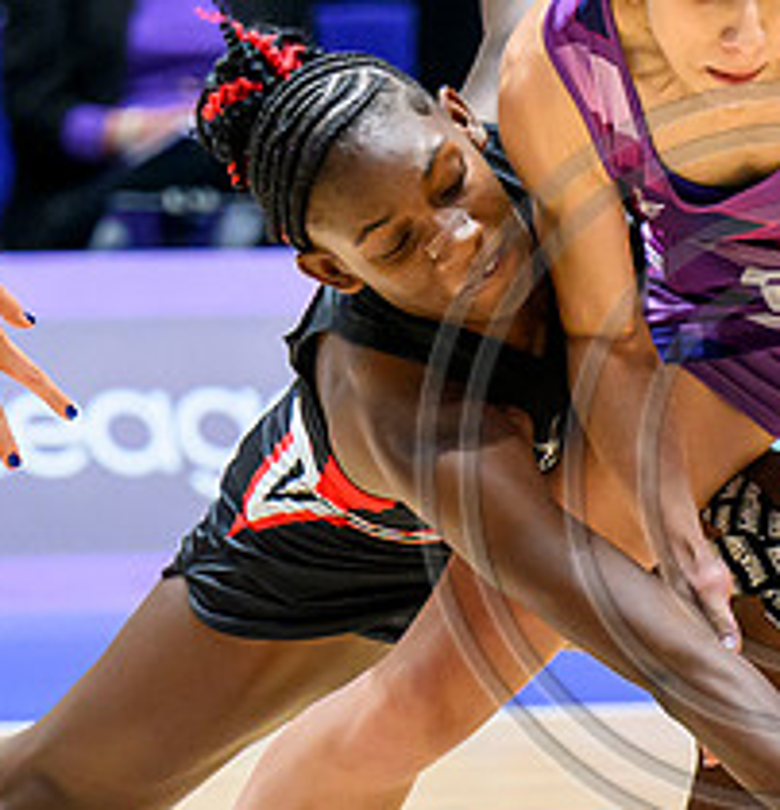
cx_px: 677
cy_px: 577
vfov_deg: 2.8
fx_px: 16382
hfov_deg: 2.7
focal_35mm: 630
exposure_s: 1/1600
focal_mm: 135
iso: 3200
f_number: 3.5
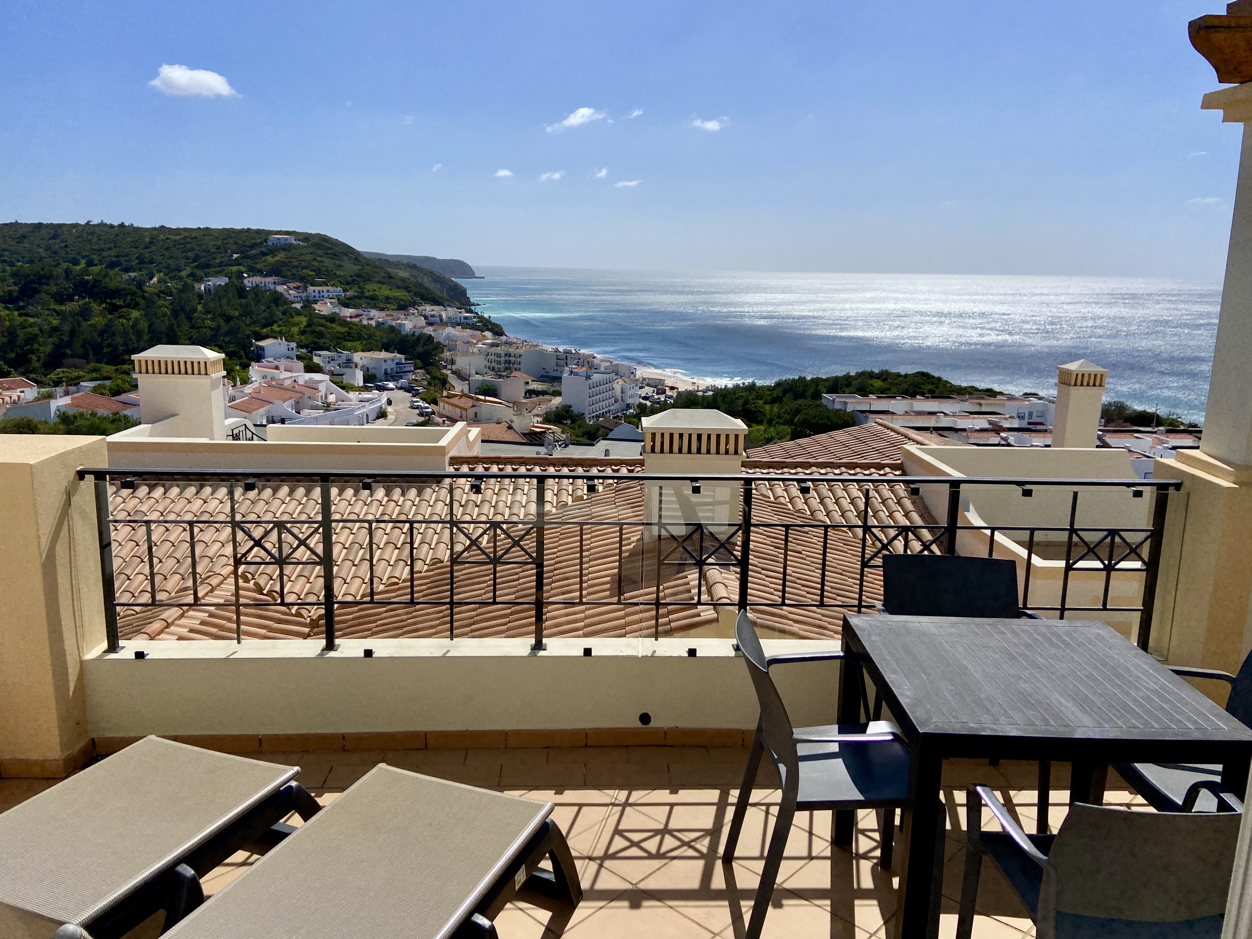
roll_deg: -0.9
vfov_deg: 53.1
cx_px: 626
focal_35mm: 26
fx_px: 940
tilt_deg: -12.4
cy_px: 470
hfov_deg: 67.3
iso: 32
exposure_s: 1/6410
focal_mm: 4.25
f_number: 1.8
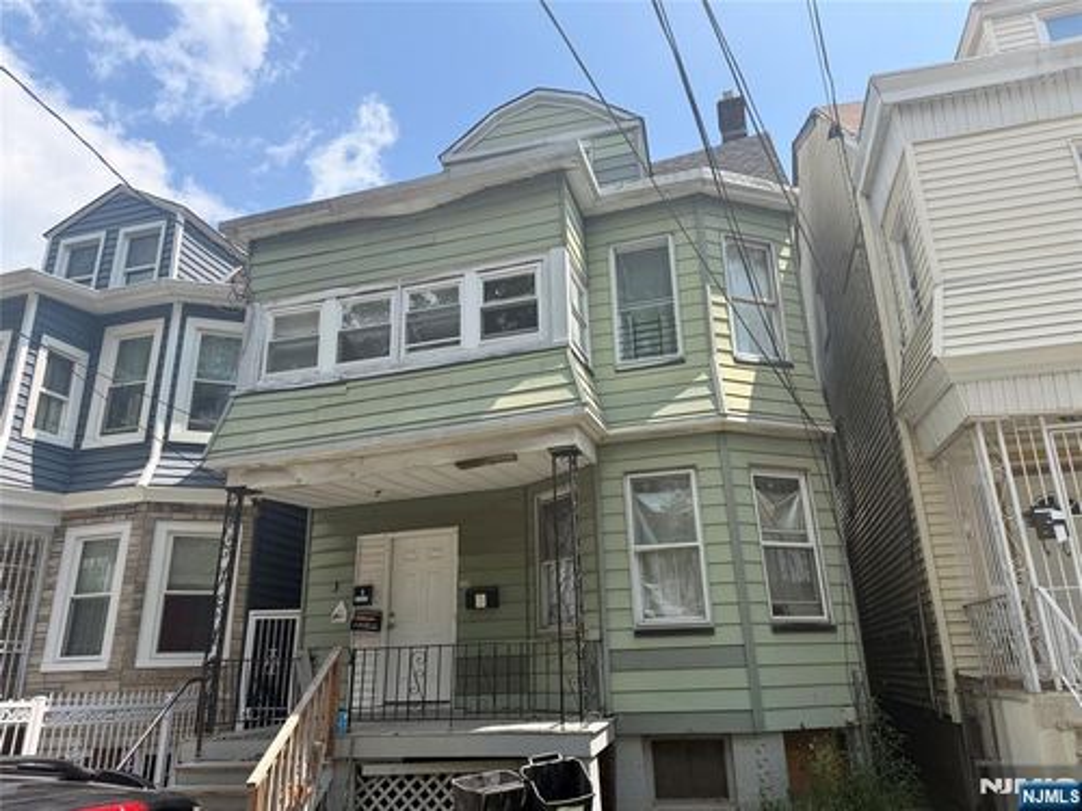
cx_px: 541
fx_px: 750
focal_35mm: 24
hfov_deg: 71.6
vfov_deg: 56.8
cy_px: 406
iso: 100
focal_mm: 6.76
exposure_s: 1/4167
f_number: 1.78
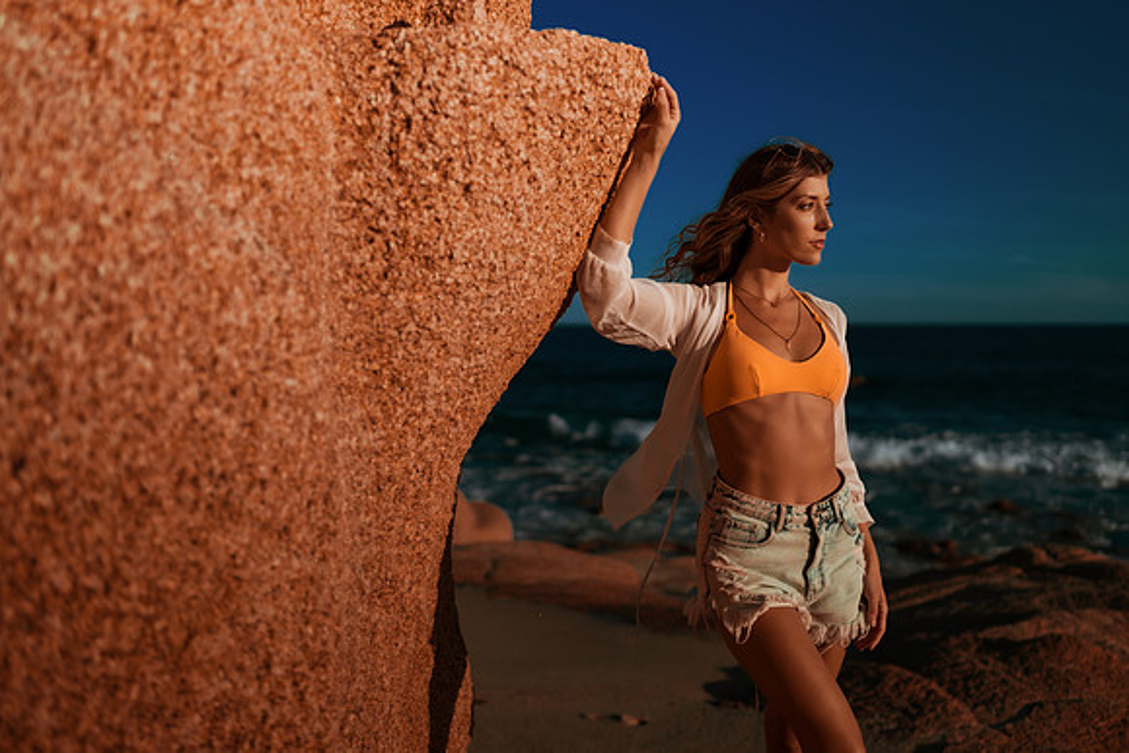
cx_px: 564
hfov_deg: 54.3
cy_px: 376
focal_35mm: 35
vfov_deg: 37.8
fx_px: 1100
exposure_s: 1/8000
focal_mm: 35
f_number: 1.8
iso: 50
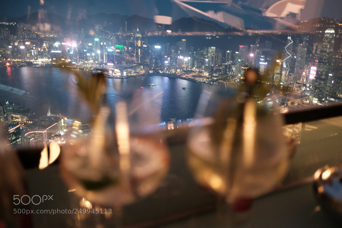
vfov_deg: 37.9
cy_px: 114
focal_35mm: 35
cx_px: 171
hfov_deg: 54.4
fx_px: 333
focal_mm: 23
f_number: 2
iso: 5000
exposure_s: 1/30
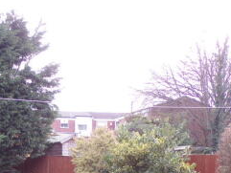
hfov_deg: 32.4
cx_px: 49
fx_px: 387
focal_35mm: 58
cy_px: 207
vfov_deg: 23.2
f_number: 3
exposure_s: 1/60
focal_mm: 4.3
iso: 80
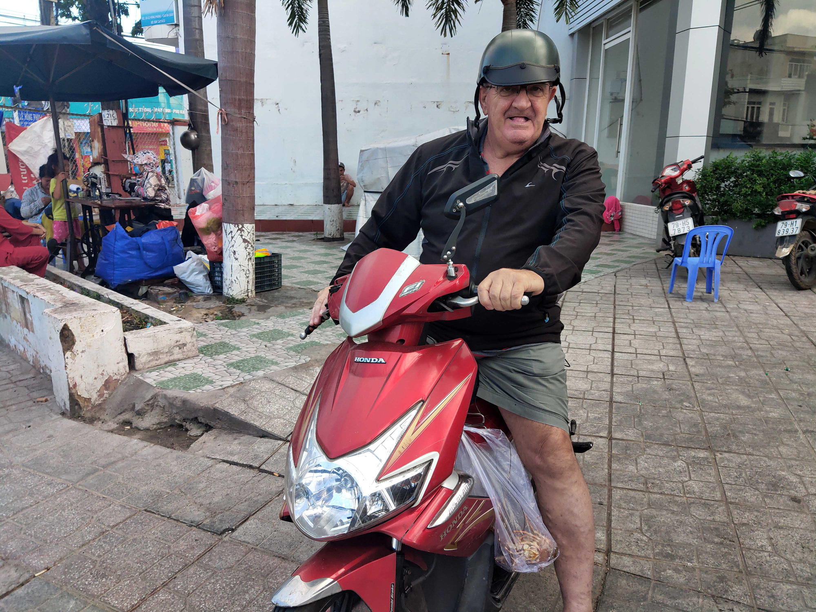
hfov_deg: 69.4
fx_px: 589
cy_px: 306
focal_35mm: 25
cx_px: 408
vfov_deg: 54.9
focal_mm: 4.71
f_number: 1.7
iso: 50
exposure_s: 1/613
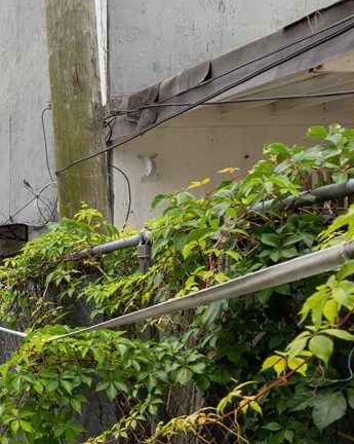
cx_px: -246
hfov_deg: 20.2
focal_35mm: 59
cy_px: 354
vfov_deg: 31.2
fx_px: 774
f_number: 9
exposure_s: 1/100
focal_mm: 16
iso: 400
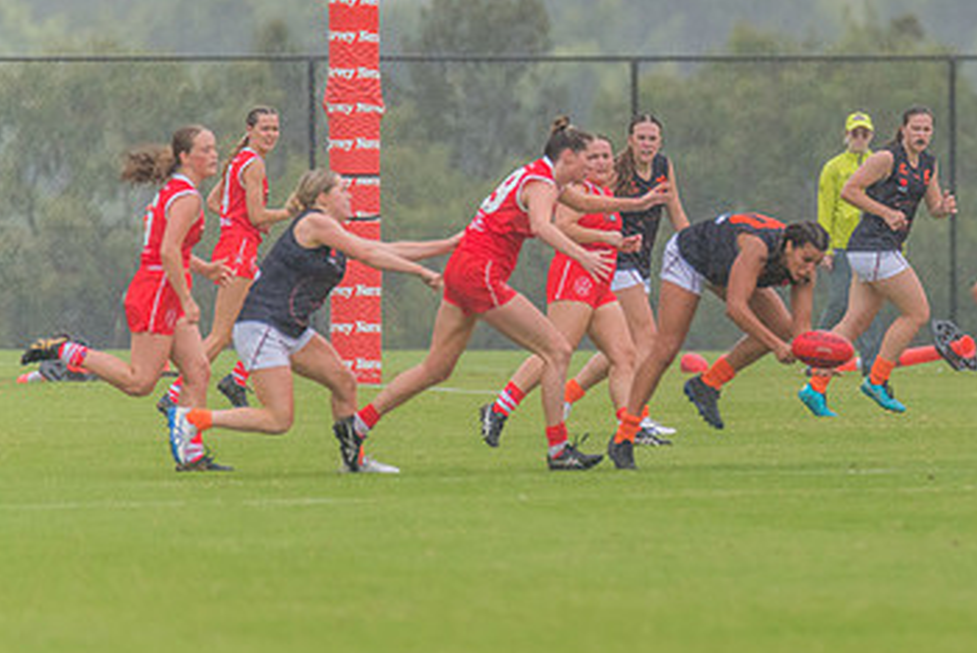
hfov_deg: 2.0
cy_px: 315
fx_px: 28030
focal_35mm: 1032
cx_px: 863
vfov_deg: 1.3
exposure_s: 1/1600
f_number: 6.3
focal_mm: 550
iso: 1400
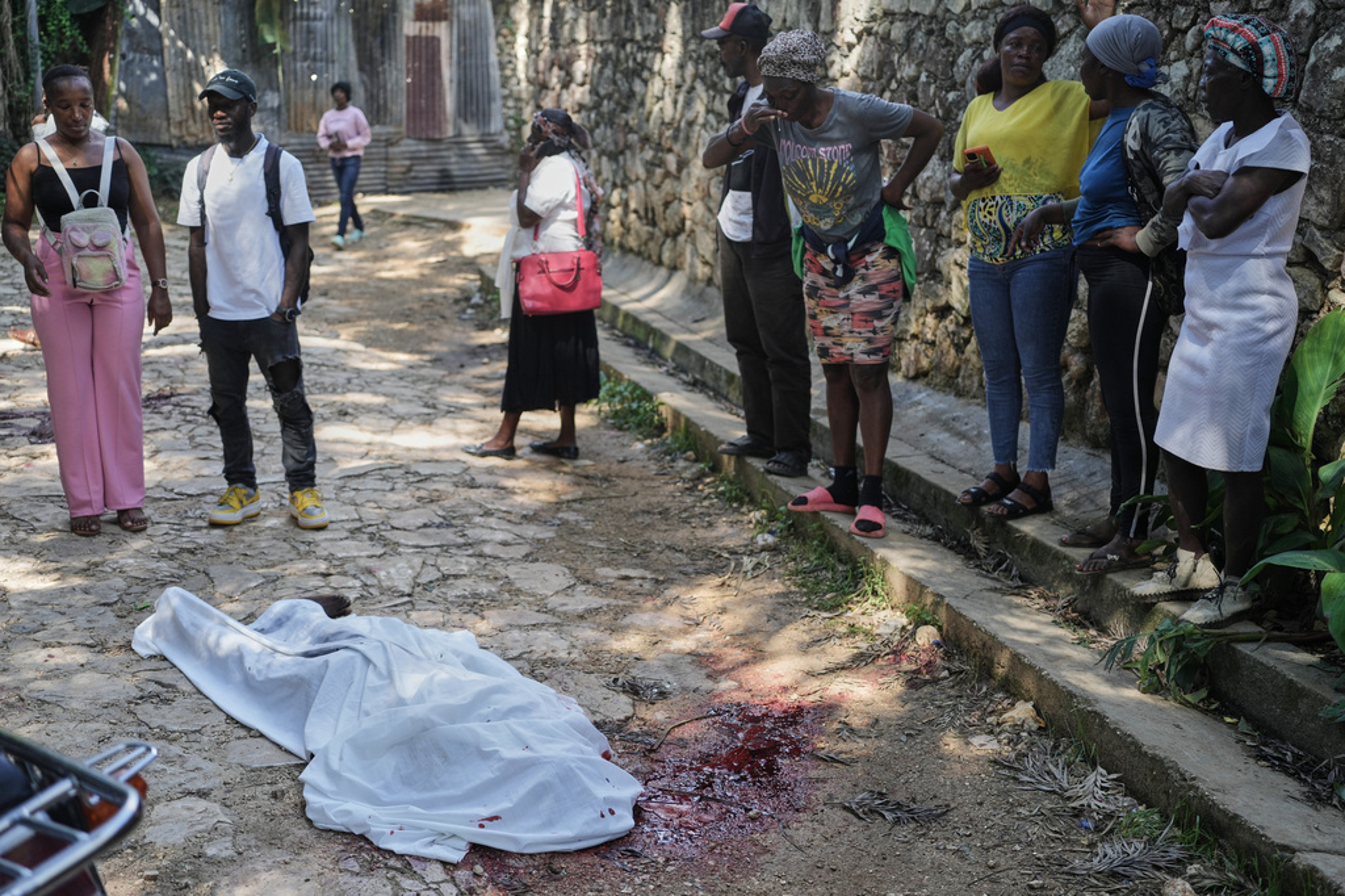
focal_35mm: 47
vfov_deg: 28.6
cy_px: 448
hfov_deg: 41.9
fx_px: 1755
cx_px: 672
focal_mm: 47
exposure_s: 1/320
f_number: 2.8
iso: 200
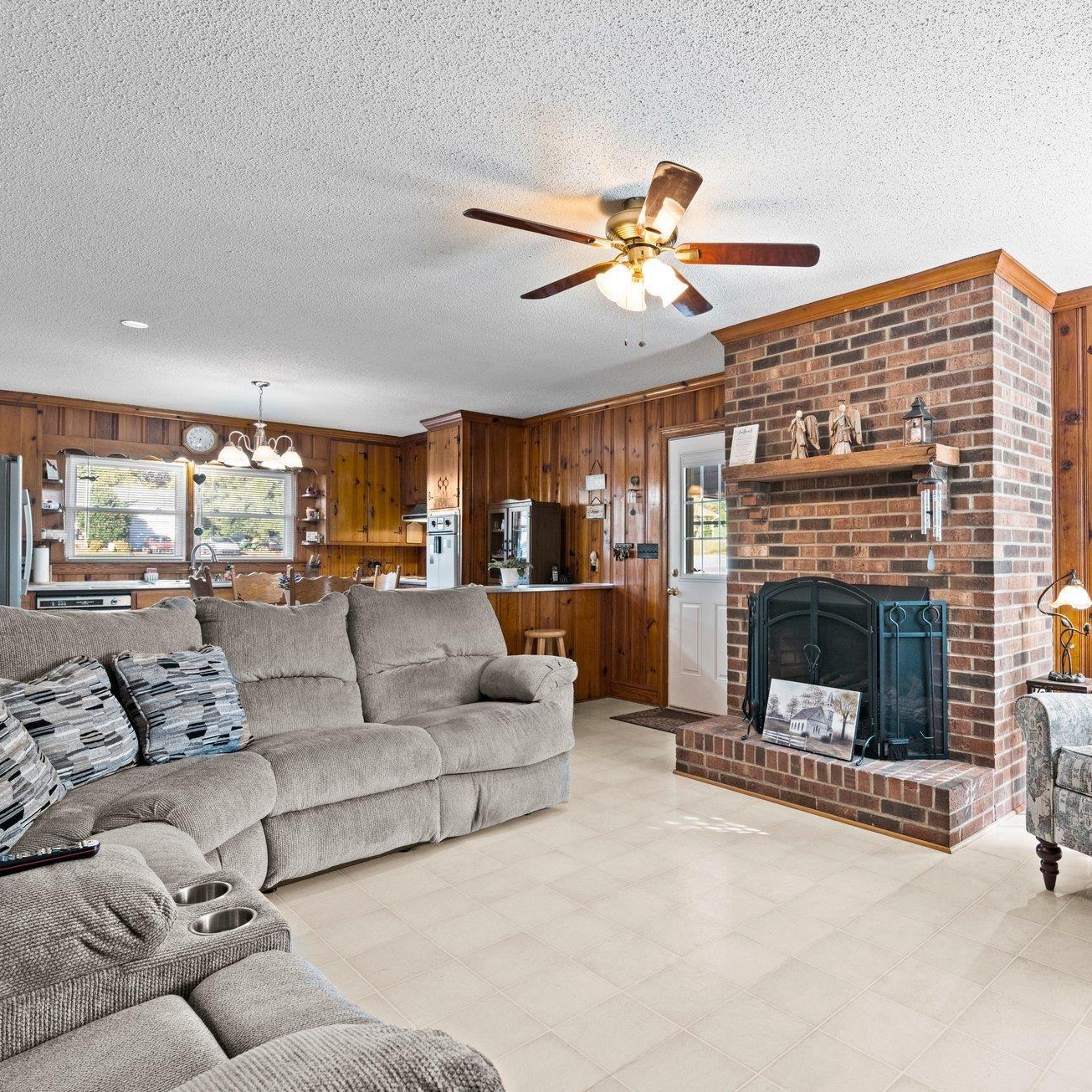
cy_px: 535
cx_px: 685
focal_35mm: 20
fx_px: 714
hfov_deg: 73.5
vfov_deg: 74.8
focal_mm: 15
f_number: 7.1
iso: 400
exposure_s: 1/3
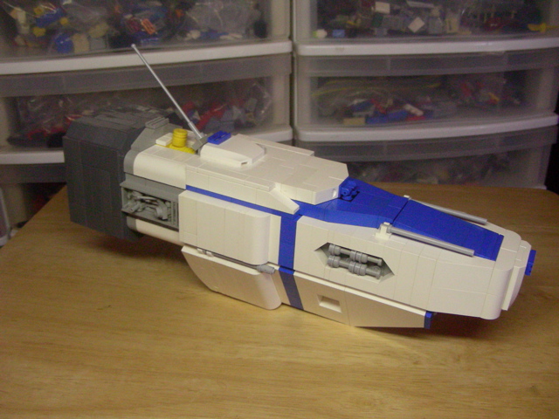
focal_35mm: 38
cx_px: 280
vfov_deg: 37.7
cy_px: 210
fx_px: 614
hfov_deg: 49.0
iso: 400
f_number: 3.5
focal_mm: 6.3
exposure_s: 1/76
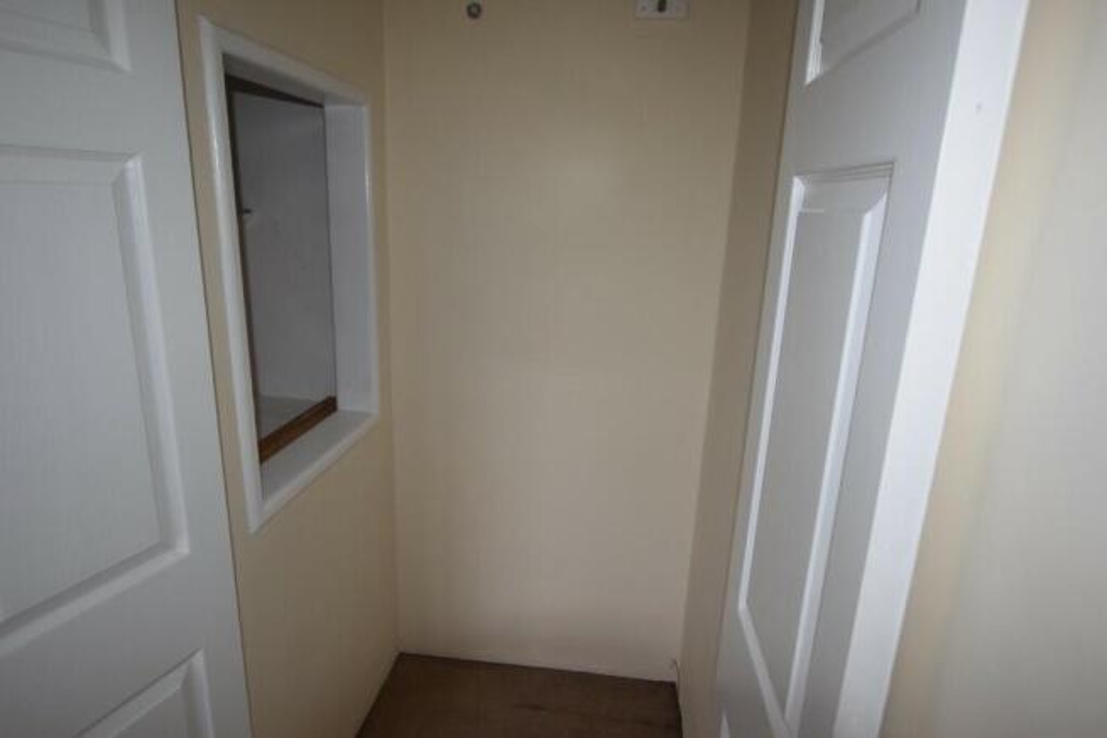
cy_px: 369
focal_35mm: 21
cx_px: 554
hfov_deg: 81.2
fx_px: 646
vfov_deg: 59.5
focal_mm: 14
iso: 640
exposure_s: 1/80
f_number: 4.5
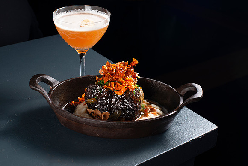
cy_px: 83
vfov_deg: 24.0
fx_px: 389
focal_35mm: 56
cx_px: 127
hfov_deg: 35.3
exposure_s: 1/200
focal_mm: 50
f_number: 10
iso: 200
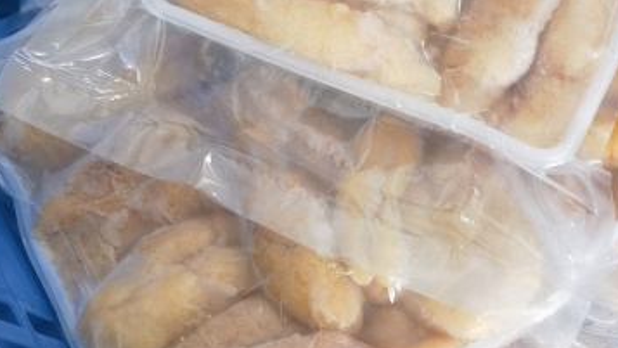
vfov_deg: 13.7
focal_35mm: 88
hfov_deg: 23.8
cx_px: 502
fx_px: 1442
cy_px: 117
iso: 200
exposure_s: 1/50
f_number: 1.9
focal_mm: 6.67
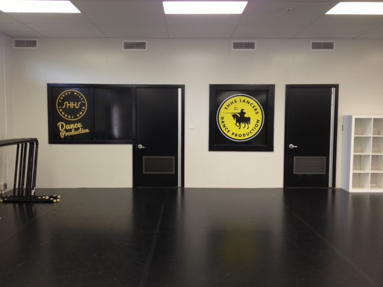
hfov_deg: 52.6
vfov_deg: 40.7
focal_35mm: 35
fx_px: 387
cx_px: 192
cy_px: 144
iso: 100
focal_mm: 4.28
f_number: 2.4
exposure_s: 1/20
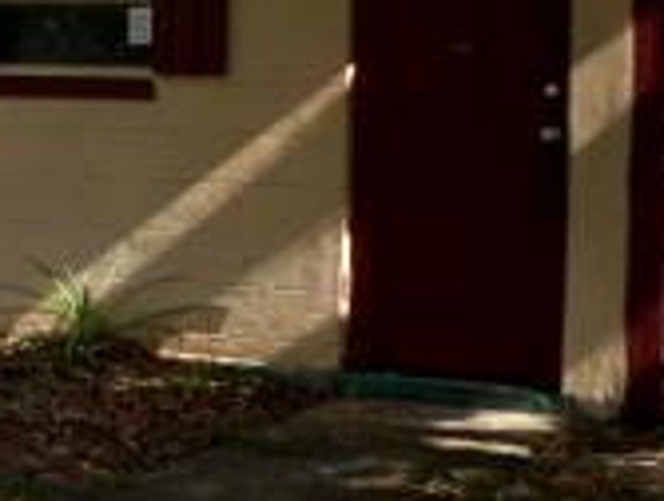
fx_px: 2057
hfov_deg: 16.8
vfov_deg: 13.7
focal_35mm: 107
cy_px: 28
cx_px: -298
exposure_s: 1/152
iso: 100
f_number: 7.2
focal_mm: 5.05
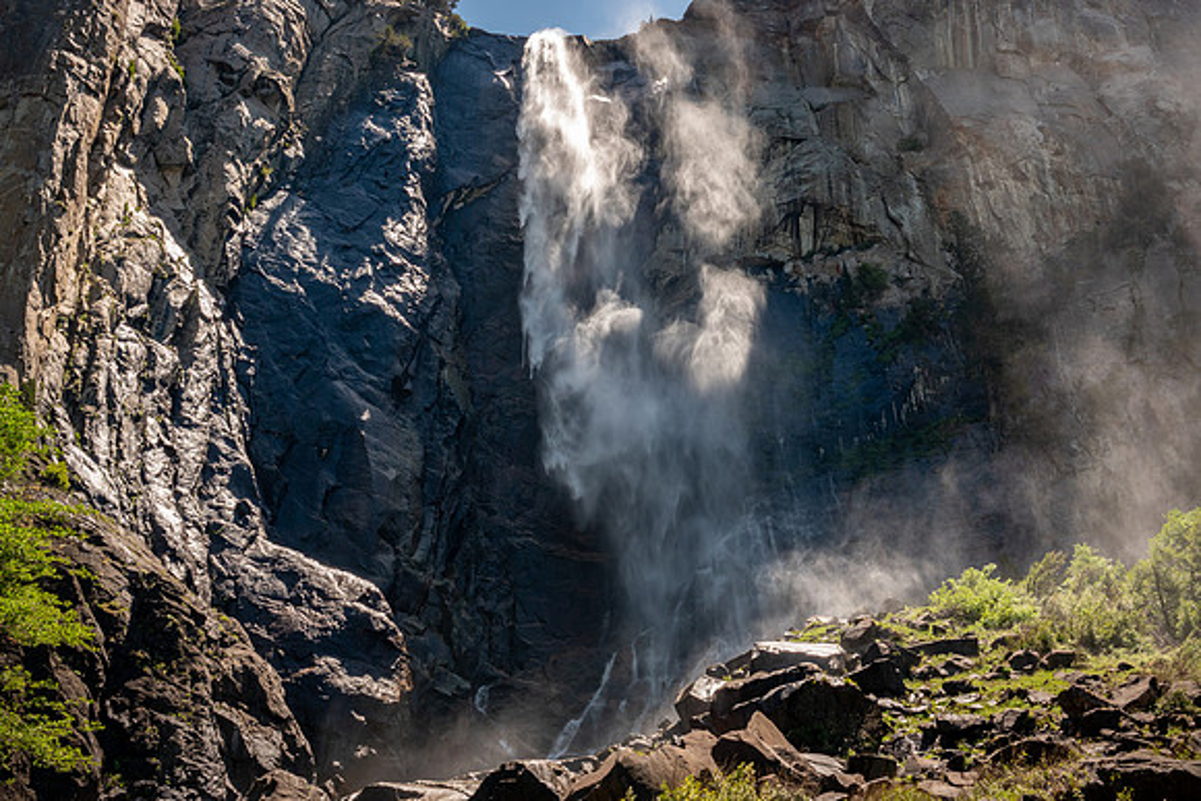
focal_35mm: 39
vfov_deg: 34.2
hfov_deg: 49.5
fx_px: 1301
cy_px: 400
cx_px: 600
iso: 100
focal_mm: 14.16
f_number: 6.3
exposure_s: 1/250
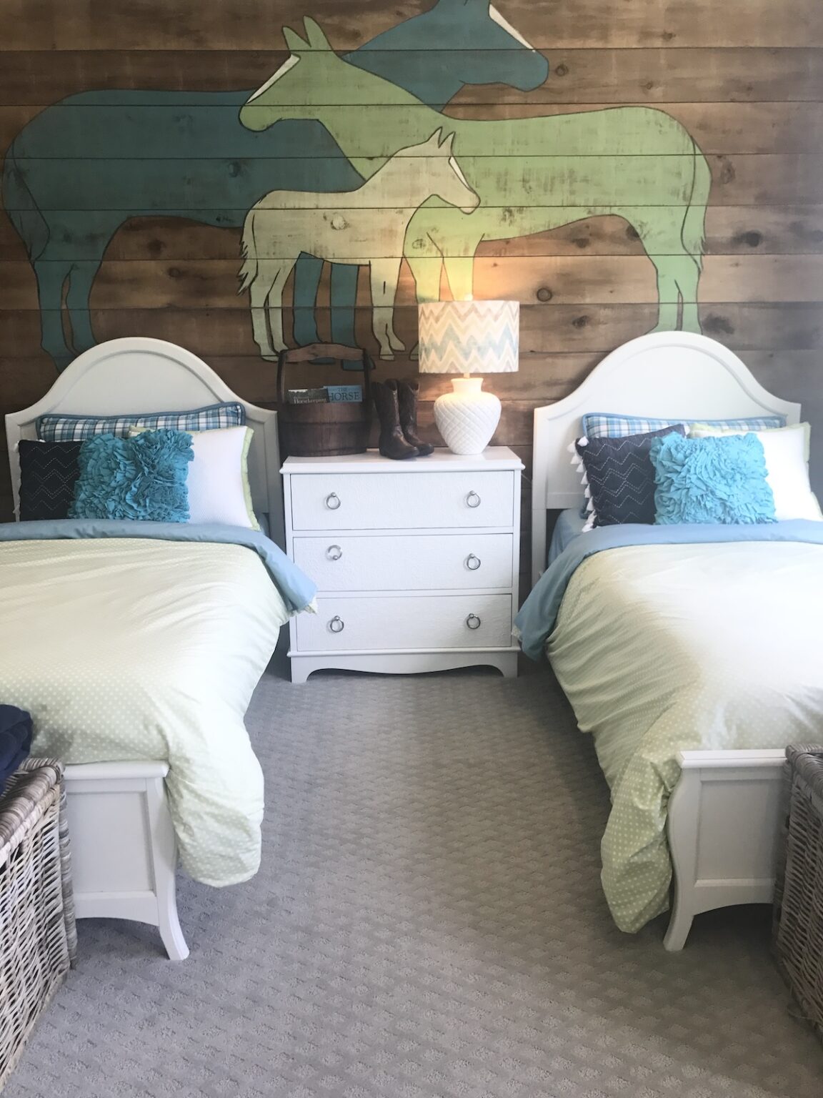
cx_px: 412
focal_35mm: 28
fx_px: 888
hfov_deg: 49.7
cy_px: 549
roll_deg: +0.2
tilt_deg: -12.8
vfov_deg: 63.4
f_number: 1.8
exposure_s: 1/60
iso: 32
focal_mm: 3.99
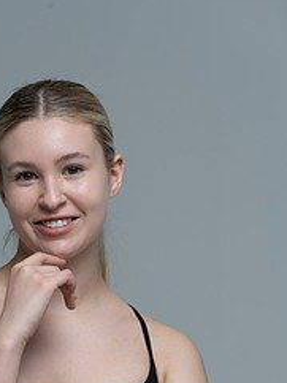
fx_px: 3710
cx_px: 62
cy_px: 350
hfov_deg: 4.4
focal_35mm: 335
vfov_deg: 5.9
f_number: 9
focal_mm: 187
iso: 320
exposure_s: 1/160
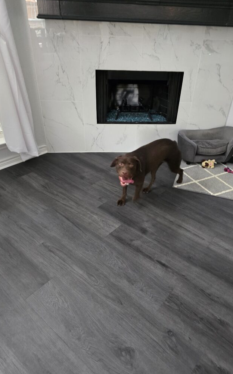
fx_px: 254
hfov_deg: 49.2
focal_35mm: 25
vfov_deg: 72.6
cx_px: 127
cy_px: 188
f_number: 1.7
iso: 1250
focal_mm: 6.3
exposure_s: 1/60
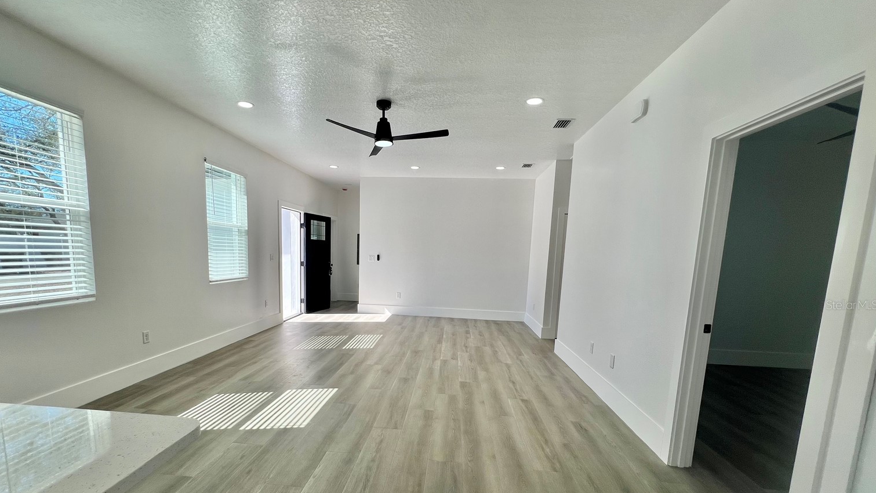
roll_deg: -2.4
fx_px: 348
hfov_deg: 102.9
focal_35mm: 15
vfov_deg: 69.5
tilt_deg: -8.1
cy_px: 304
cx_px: 417
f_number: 1.8
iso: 32
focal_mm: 1.57
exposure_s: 1/377
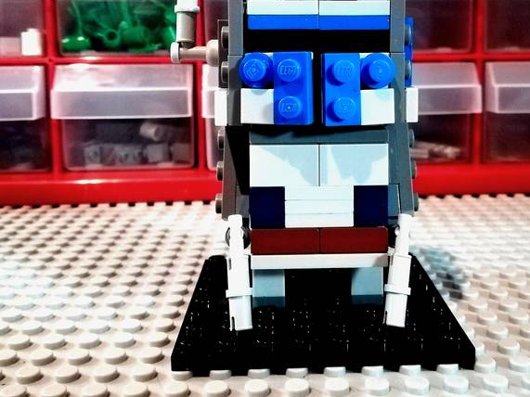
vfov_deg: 34.7
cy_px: 119
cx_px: 306
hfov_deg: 45.6
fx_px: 628
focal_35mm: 41
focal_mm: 3.83
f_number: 2.2
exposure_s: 1/14.3
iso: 1250
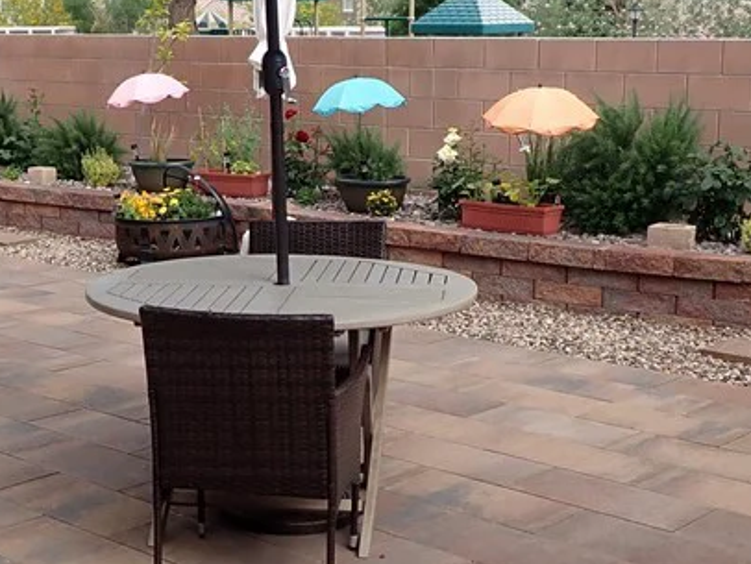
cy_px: 338
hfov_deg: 30.6
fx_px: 1368
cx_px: 276
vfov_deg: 23.3
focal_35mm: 63
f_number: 2.8
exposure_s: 1/640
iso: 100
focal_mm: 4.5
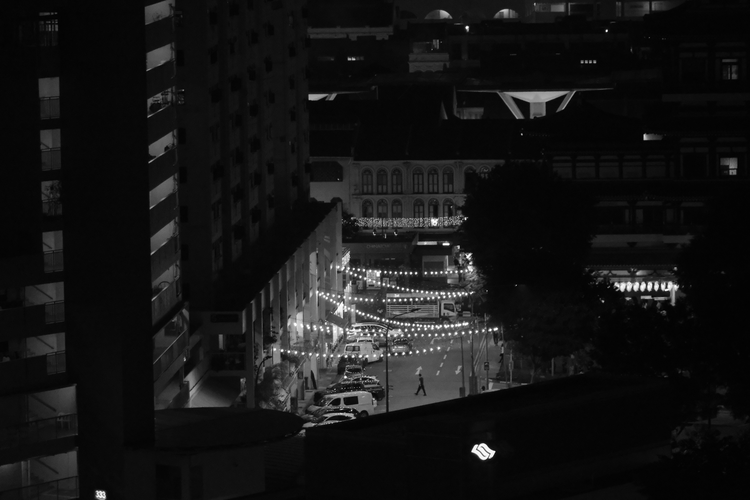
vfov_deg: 6.8
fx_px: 4229
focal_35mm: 203
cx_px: 375
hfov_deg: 10.1
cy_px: 250
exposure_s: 1/40
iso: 12800
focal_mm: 135
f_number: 5.6
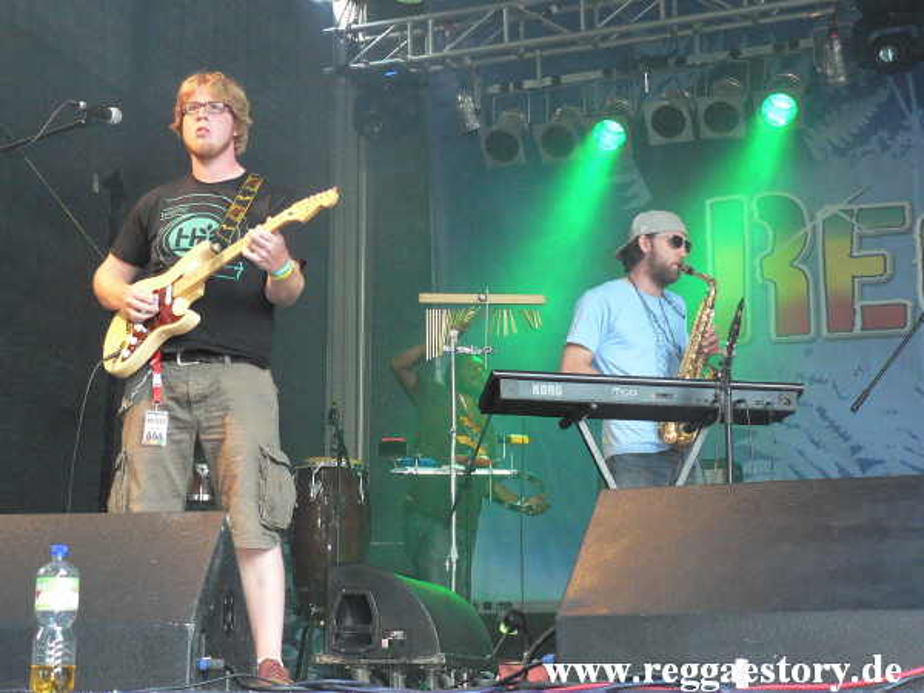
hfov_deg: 30.7
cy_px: 346
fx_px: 1682
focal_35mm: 63
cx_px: 462
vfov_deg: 23.3
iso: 400
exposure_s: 1/60
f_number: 3.2
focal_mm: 10.9
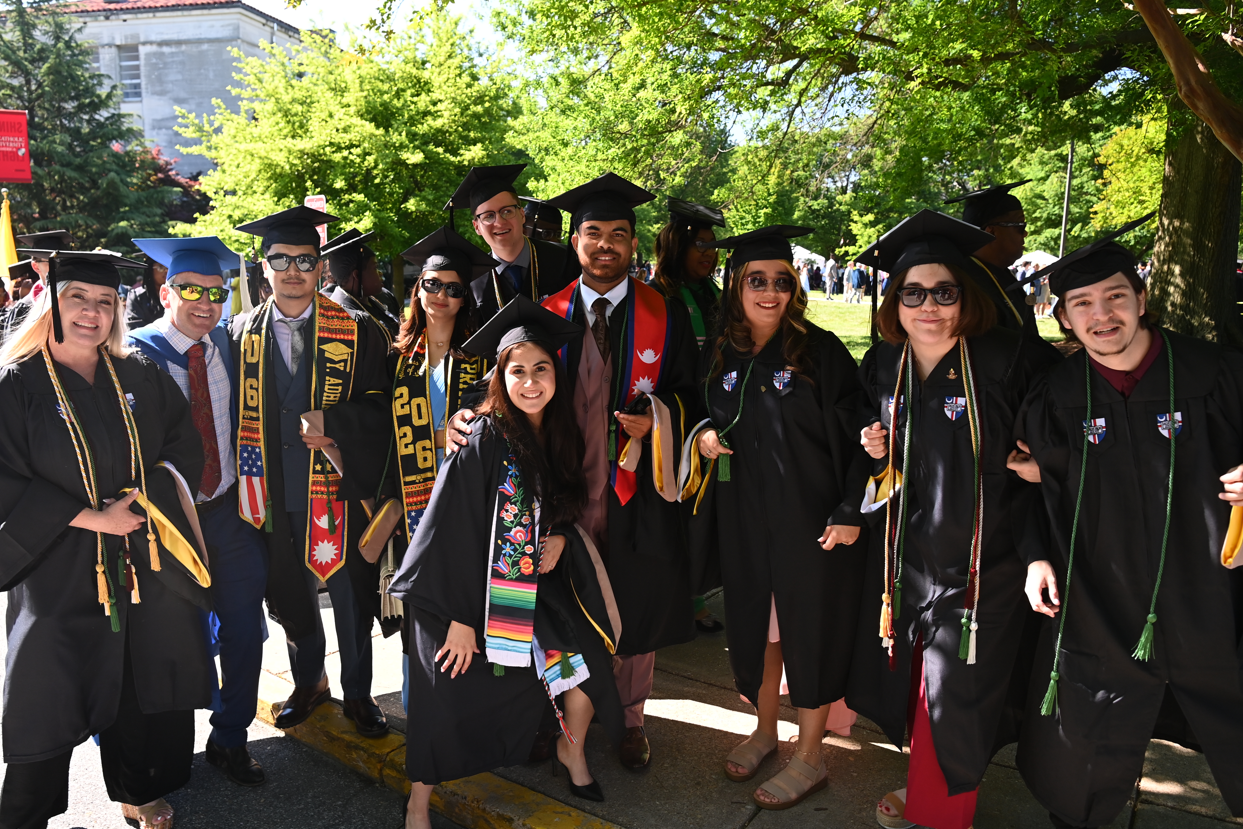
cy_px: 421
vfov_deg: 49.5
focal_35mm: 26
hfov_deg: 69.4
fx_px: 898
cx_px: 615
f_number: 4.5
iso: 400
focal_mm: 24
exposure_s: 1/200
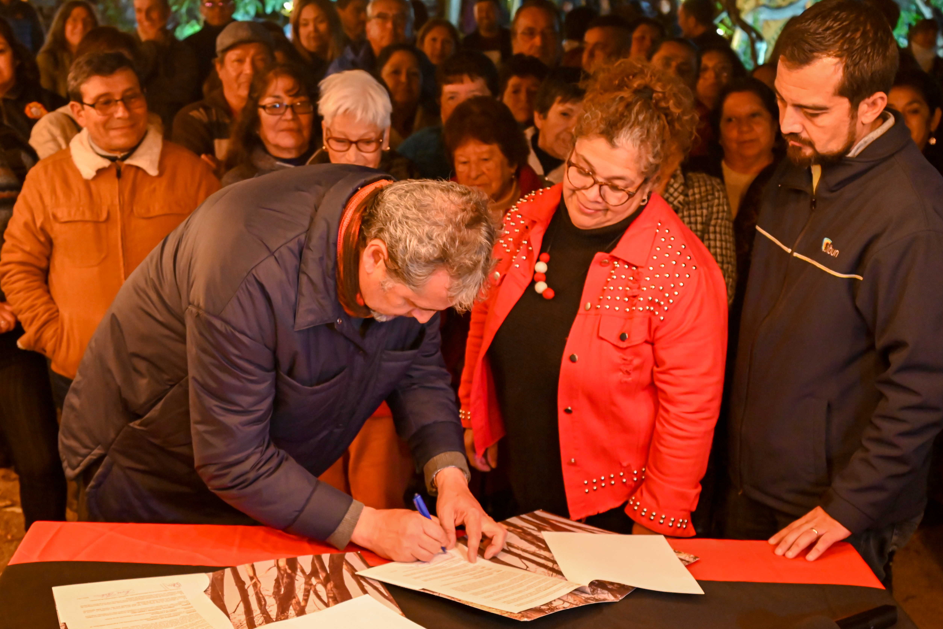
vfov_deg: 25.1
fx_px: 1415
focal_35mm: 54
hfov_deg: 36.8
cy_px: 357
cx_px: 421
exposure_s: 1/60
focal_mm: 45
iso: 5000
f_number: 6
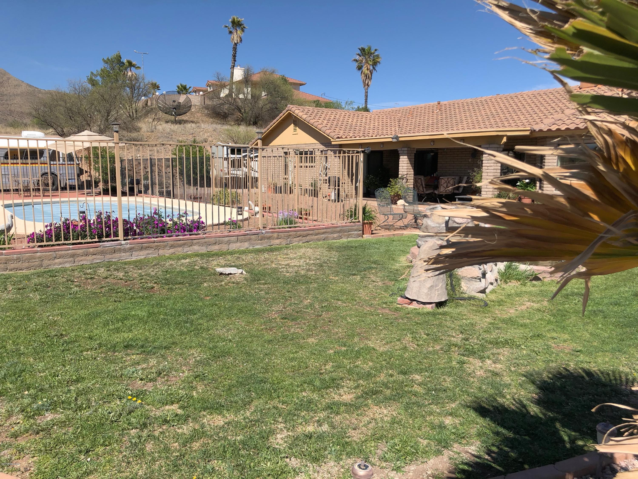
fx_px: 516
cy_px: 240
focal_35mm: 28
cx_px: 319
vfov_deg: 49.7
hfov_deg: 63.4
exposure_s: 1/2000
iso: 20
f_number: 1.8
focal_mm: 4
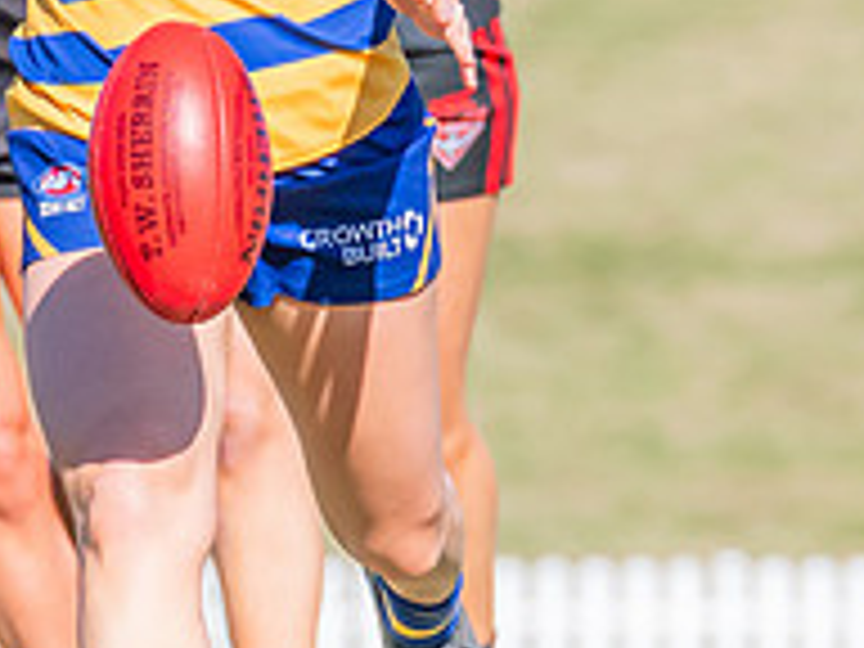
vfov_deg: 0.7
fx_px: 53463
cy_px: 64
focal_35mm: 2142
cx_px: 299
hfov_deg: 0.9
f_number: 10
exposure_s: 1/1250
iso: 800
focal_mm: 420
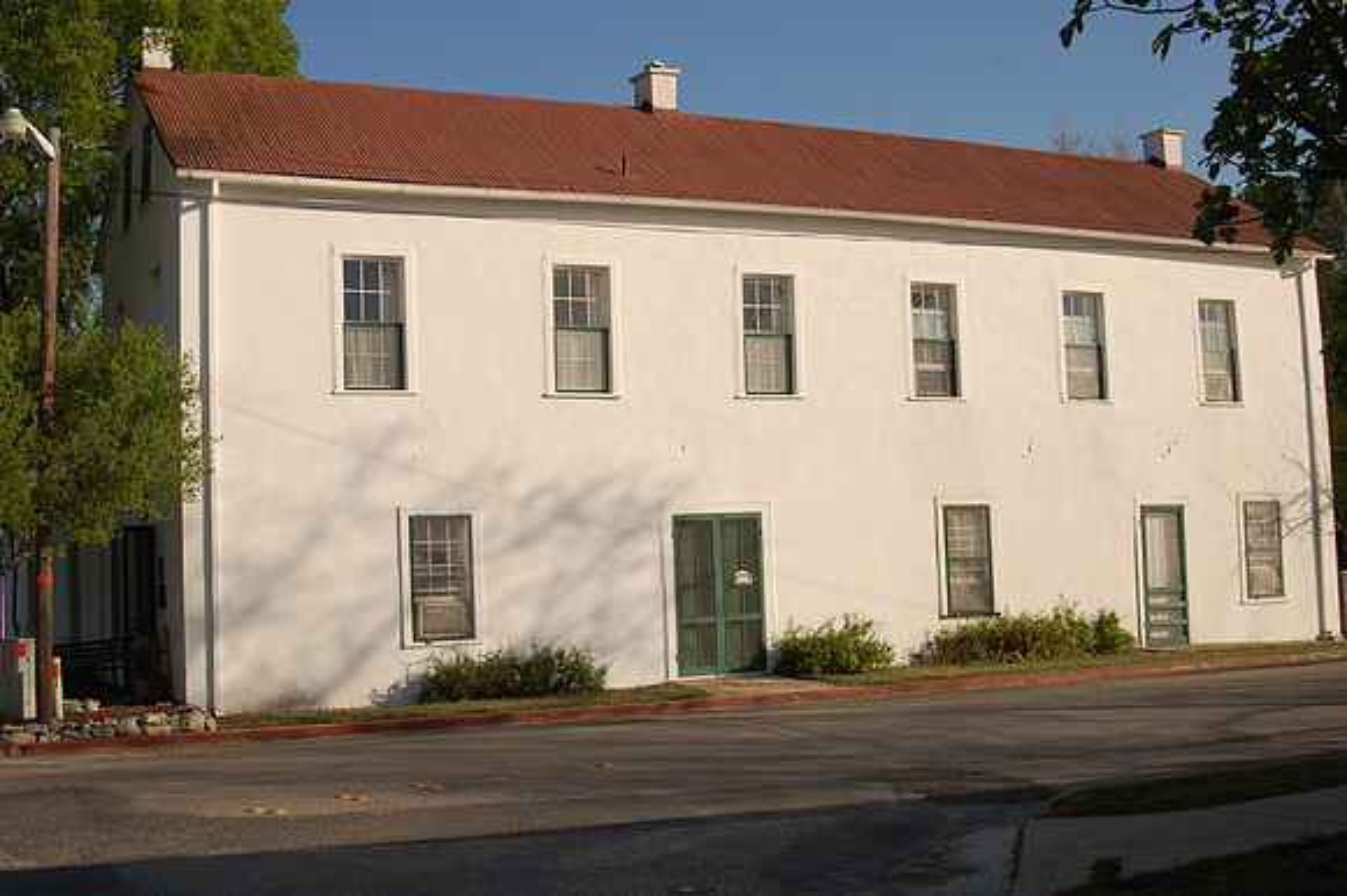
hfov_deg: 46.4
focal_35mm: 42
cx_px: 674
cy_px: 448
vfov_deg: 31.9
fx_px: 1571
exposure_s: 1/500
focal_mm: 28
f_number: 11
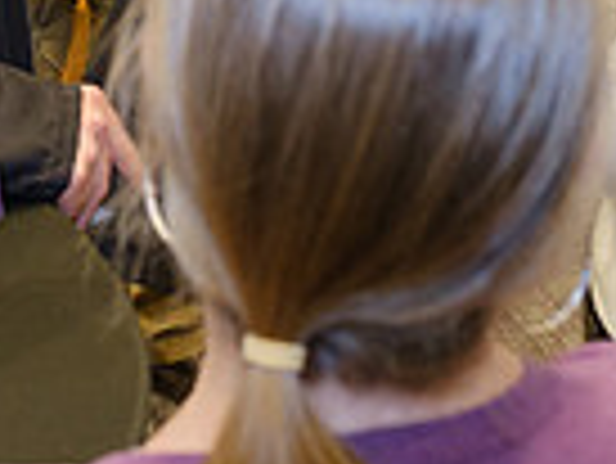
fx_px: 1888
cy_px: -372
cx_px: 112
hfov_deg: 18.3
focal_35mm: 106
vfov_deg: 12.7
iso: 1600
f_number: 2.8
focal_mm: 17
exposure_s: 1/70
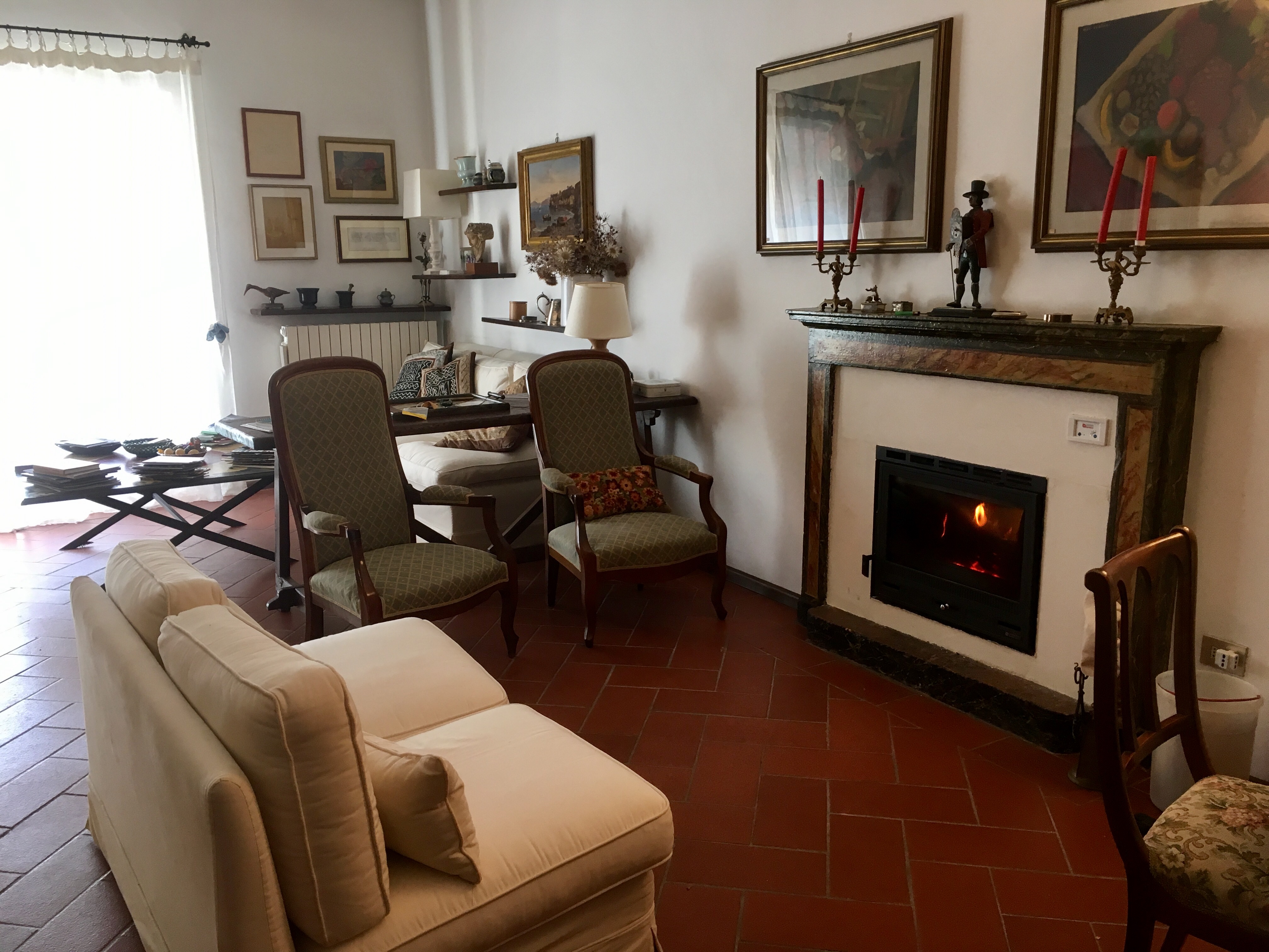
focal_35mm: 29
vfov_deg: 48.2
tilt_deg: -10.9
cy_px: 476
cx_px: 634
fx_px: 1063
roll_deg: +0.4
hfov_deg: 61.7
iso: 80
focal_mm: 4.15
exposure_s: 1/33
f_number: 2.2
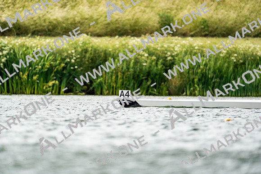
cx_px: 130
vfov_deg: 2.3
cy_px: 87
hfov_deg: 3.4
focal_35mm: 600
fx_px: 4351
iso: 500
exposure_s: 1/2000
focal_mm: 600
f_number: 6.3
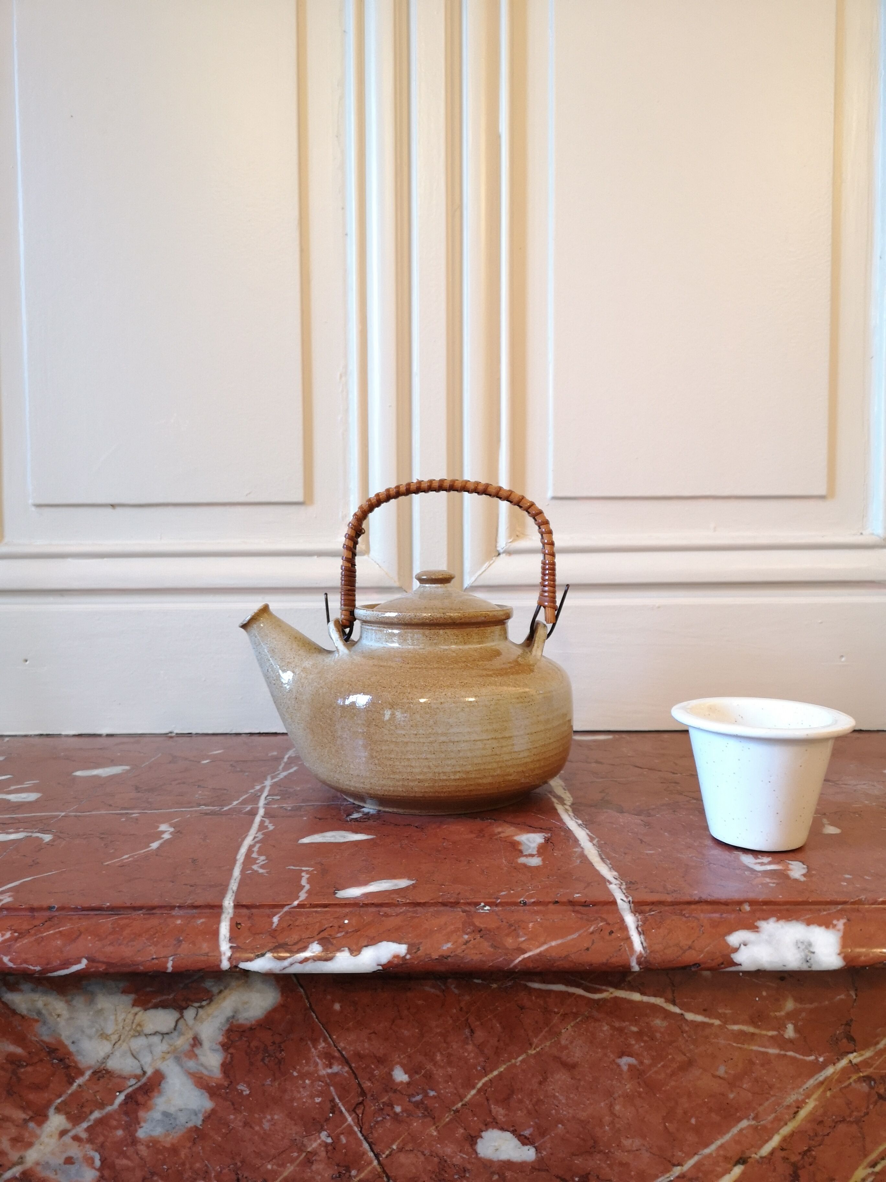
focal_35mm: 27
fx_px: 921
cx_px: 443
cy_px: 591
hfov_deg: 51.4
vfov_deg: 65.3
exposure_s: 1/20
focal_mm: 3.95
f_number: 1.8
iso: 400
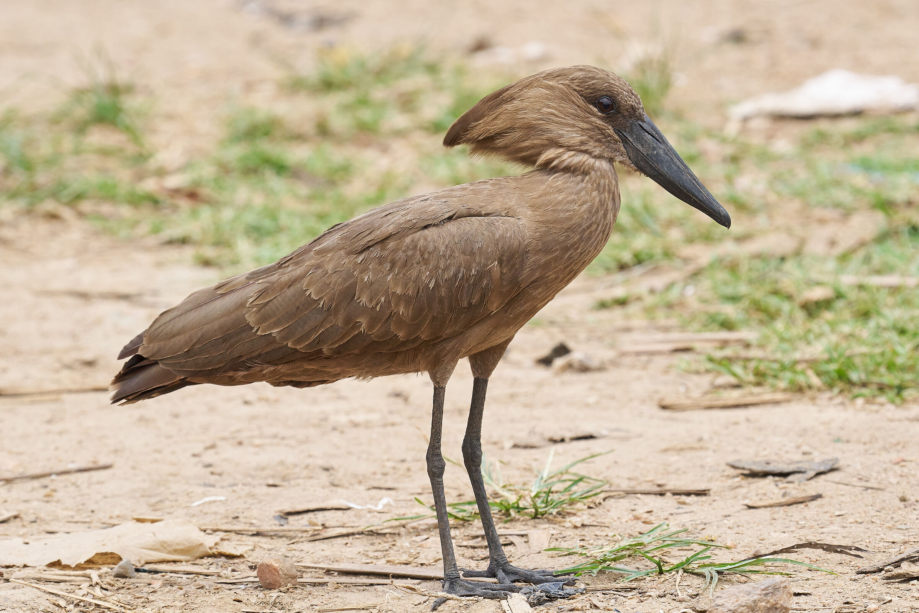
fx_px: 14728
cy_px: 306
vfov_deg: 2.4
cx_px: 460
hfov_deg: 3.6
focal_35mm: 577
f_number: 9
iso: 1000
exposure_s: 1/800
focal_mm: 385
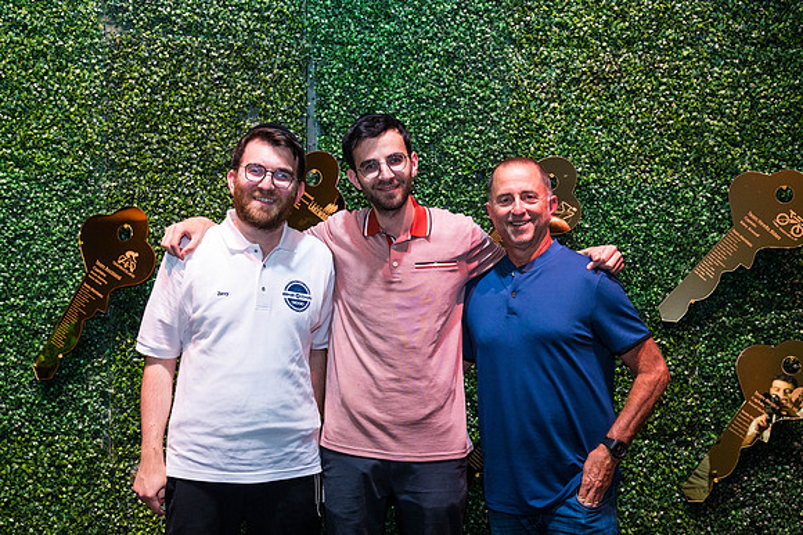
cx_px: 402
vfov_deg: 29.8
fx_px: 1003
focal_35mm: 45
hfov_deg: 43.6
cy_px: 268
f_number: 5.6
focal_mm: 45
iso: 3200
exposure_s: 1/160
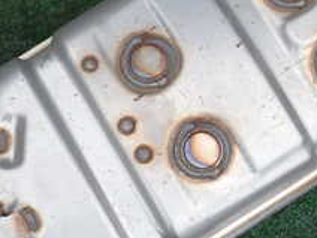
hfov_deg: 22.8
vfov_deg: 17.2
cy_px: 49
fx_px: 778
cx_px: 245
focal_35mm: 85
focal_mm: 5.4
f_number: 3.2
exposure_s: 1/500
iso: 100
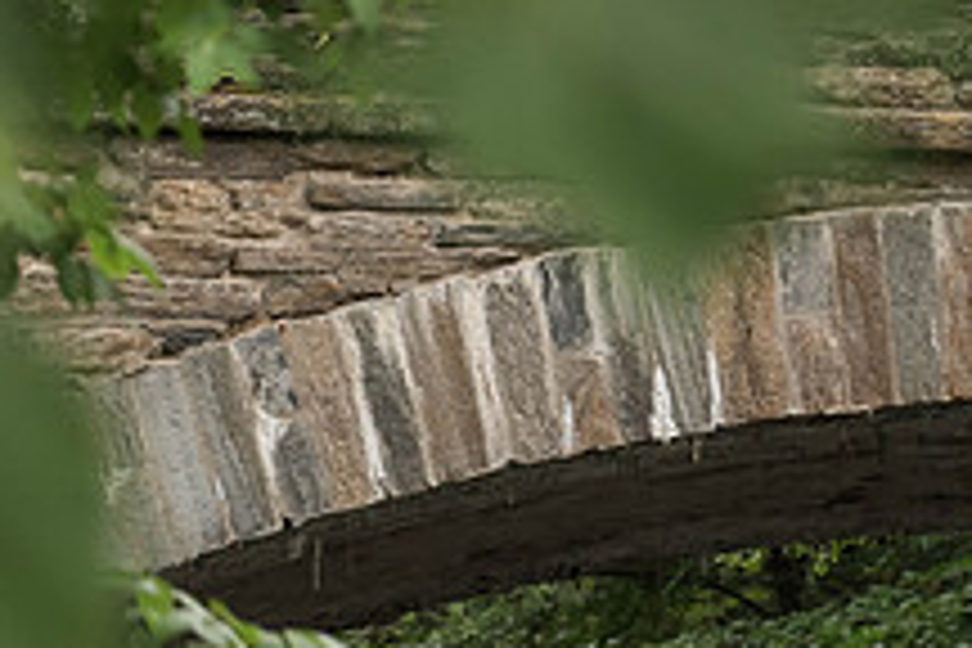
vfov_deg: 3.0
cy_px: -213
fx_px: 12527
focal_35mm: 464
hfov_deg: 4.4
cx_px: 1179
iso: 1600
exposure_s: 1/640
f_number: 4
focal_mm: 170
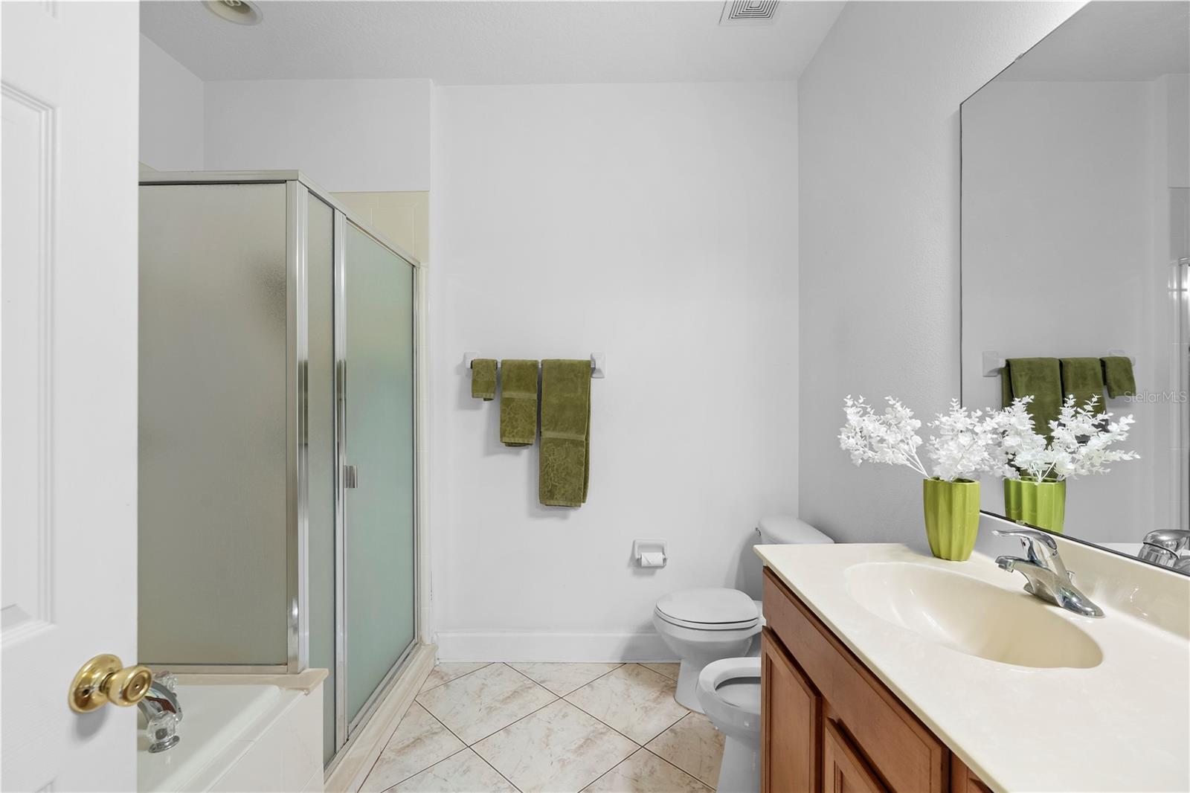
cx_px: 595
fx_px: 529
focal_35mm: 16
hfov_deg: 96.7
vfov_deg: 73.7
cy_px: 396
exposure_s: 1/6
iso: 800
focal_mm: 16
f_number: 8
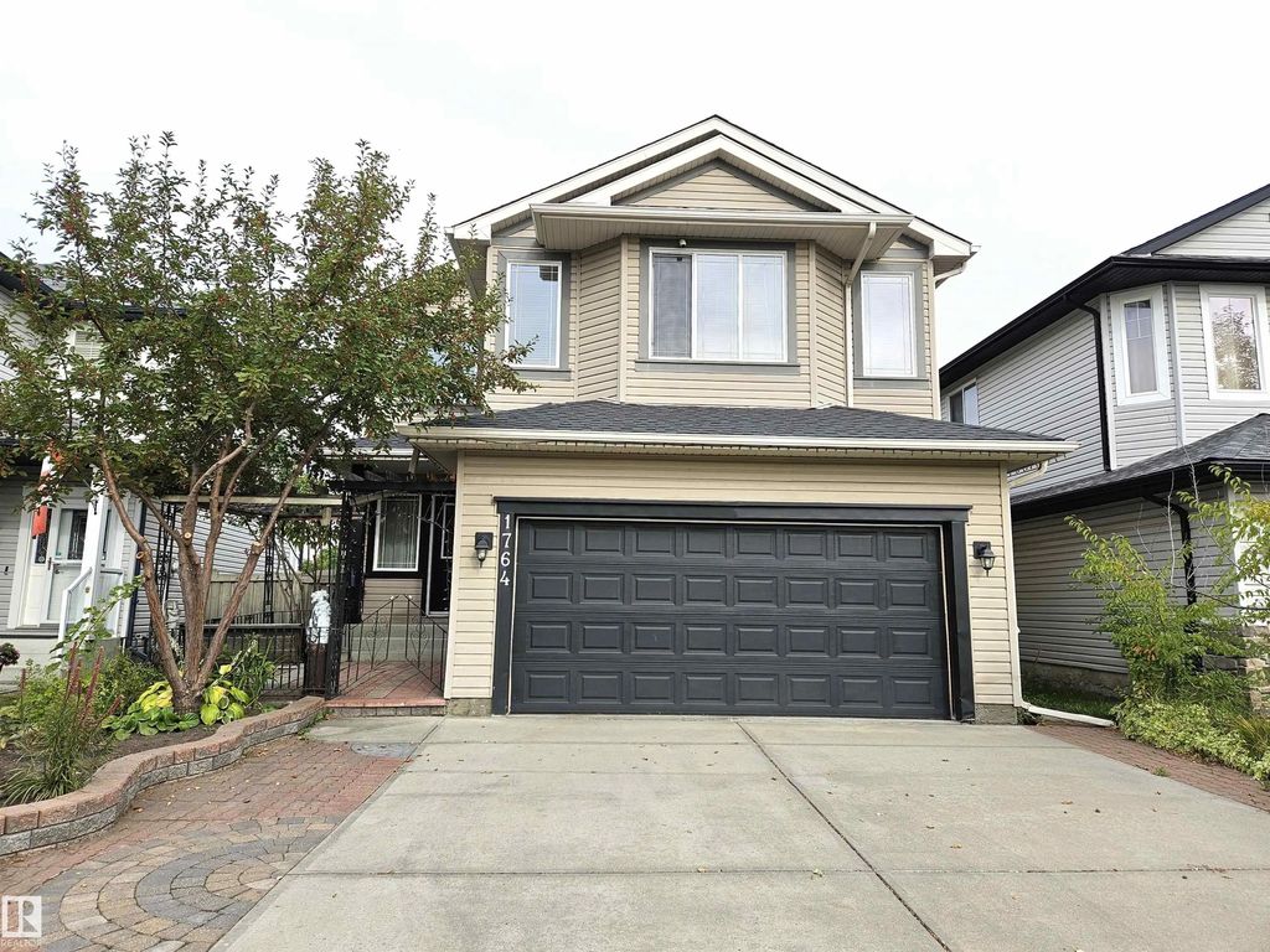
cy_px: 476
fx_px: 844
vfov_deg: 58.9
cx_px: 635
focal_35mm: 23
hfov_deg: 73.9
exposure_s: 1/781
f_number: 1.8
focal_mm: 5.4
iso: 25
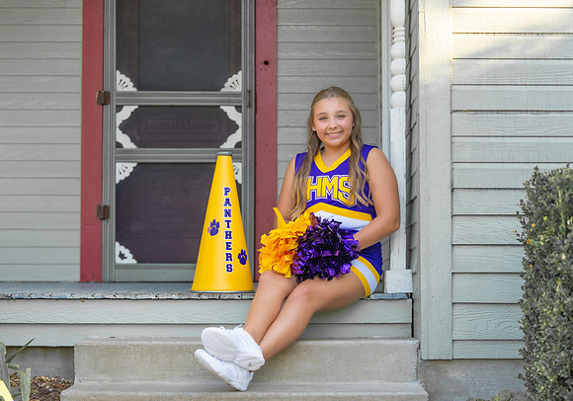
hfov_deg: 25.3
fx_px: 1277
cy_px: 213
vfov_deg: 17.9
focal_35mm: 79
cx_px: 320
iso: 160
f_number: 2.8
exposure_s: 1/320
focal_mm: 70
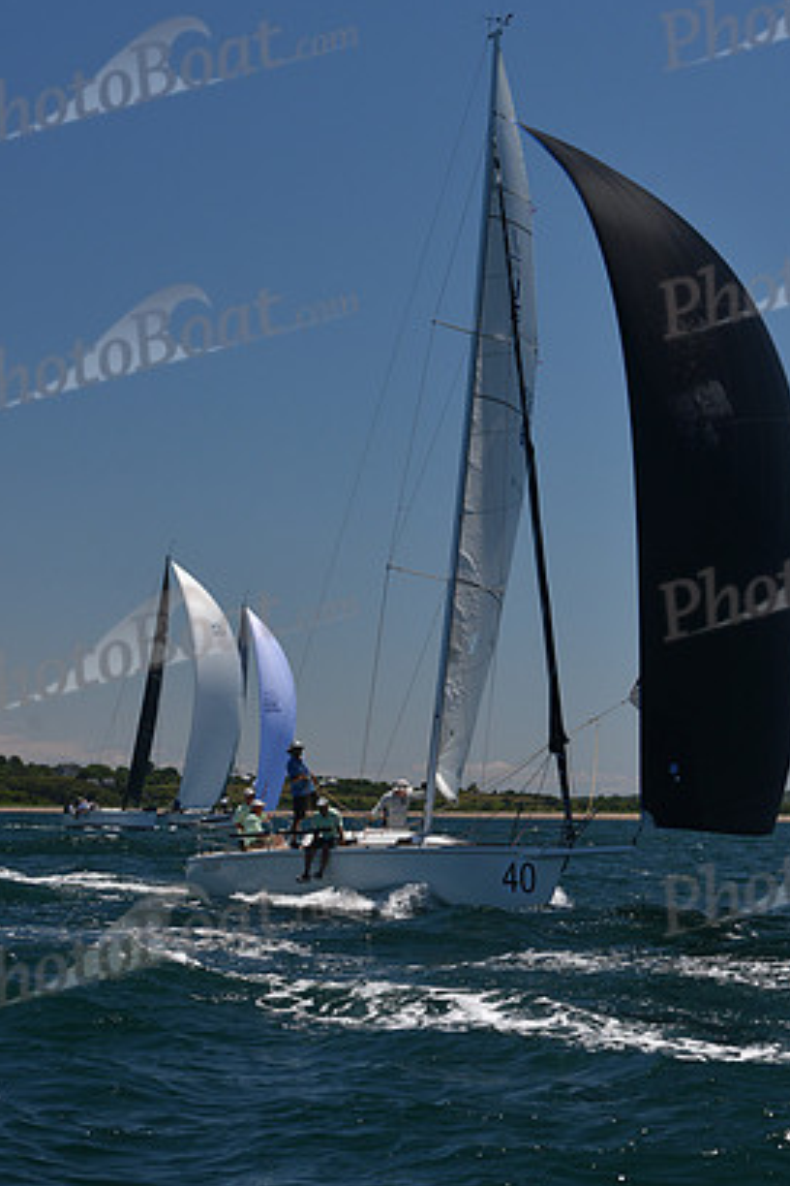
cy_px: 456
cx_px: 510
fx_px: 3653
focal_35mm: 111
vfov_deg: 18.4
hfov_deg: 12.3
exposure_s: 1/800
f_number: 8
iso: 250
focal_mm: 78
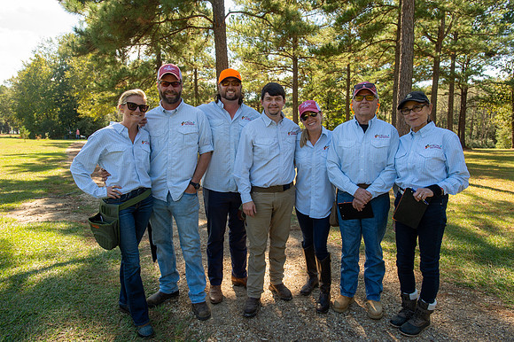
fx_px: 342
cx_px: 257
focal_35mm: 24
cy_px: 171
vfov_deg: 53.1
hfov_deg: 73.8
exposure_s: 1/80
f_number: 6.3
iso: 125
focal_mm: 24
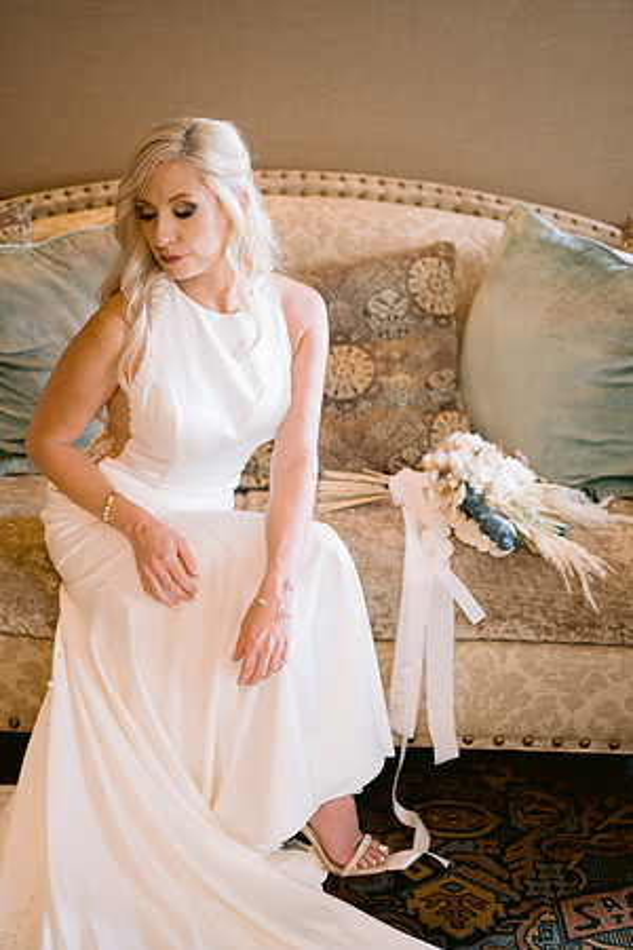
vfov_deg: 39.6
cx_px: 316
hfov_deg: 27.0
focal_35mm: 50
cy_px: 475
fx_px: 1319
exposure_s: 1/100
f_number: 1.8
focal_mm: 50
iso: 640
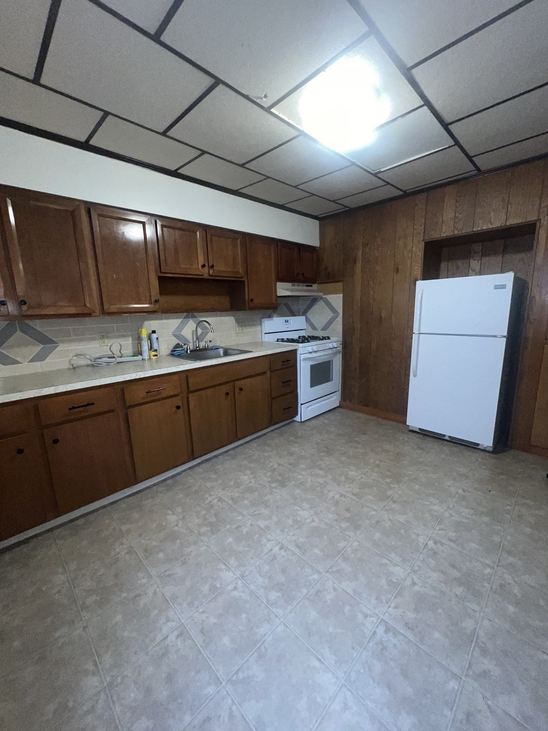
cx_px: 274
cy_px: 366
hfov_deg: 89.9
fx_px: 274
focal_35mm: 13
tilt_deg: -10.8
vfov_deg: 106.2
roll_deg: +2.3
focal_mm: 1.57
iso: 250
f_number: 1.8
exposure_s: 1/60
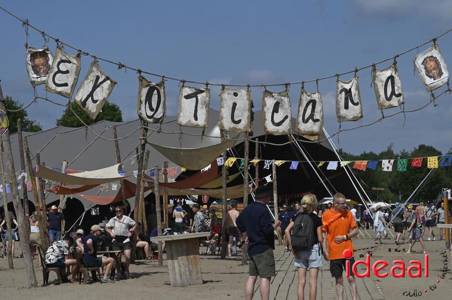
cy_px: 150
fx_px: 1254
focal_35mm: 100
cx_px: 226
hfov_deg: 20.4
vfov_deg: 13.7
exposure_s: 1/3200
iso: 1600
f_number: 16
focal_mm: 100
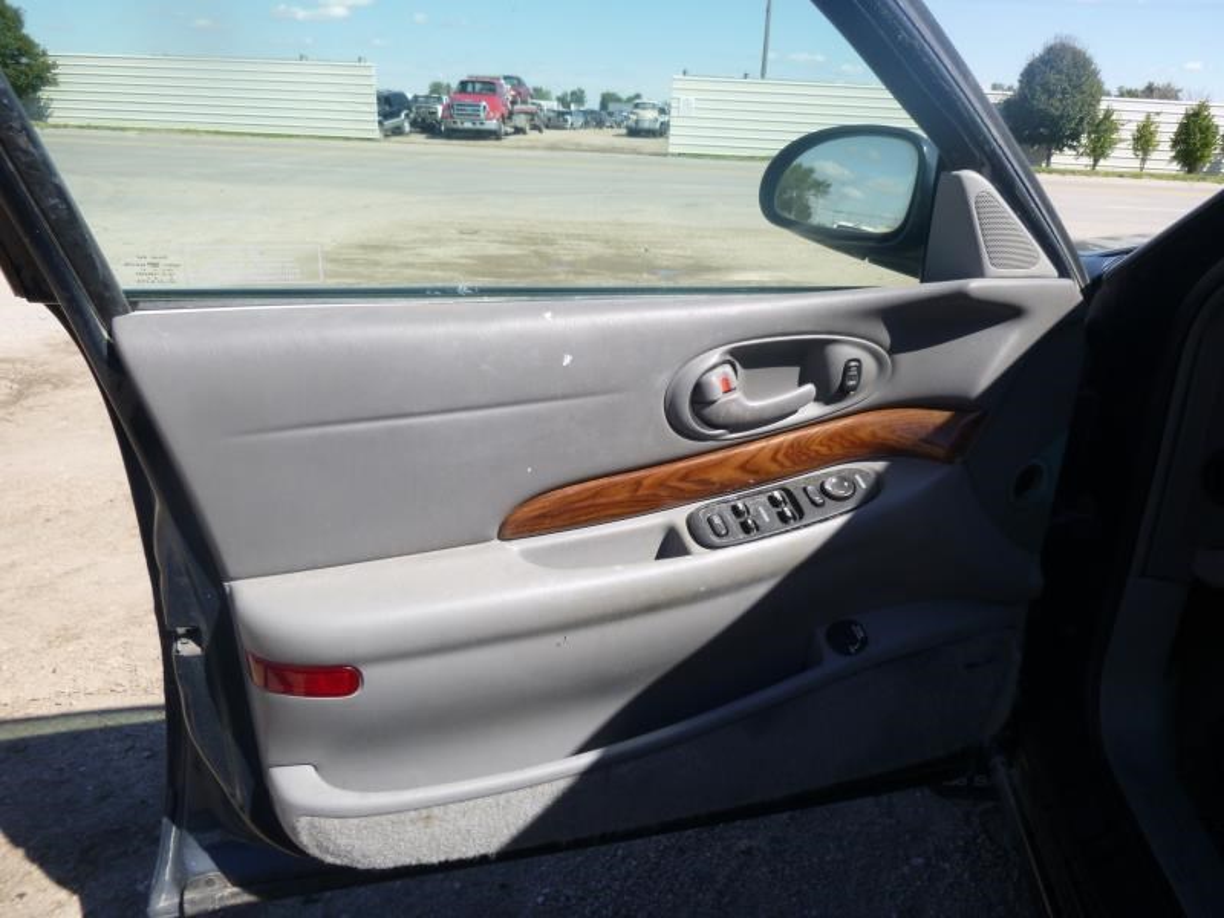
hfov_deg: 69.4
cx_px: 612
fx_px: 884
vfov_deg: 54.9
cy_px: 459
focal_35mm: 25
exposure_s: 1/320
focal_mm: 4.5
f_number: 3.9
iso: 100
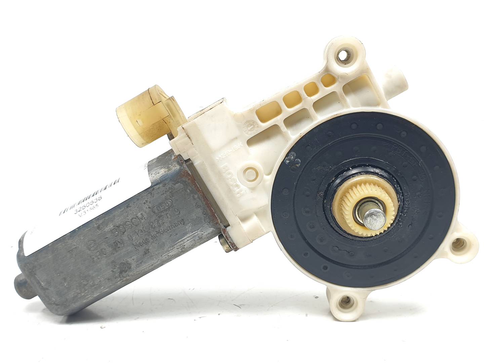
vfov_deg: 53.1
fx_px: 364
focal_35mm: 26
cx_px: 242
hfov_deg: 67.3
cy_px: 182
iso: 50
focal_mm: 4.3
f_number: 2.4
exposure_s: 1/121
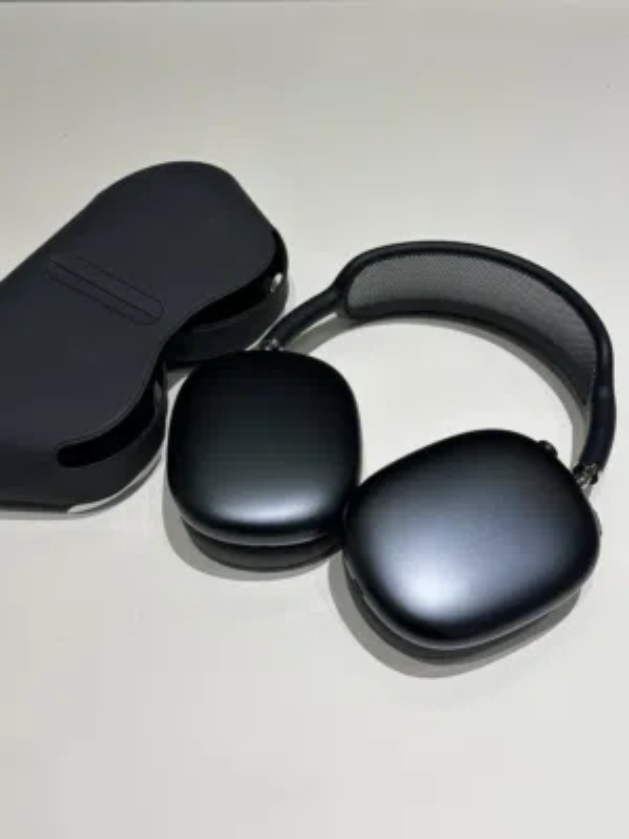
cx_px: 314
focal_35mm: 48
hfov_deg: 30.3
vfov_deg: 39.7
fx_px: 1163
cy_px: 420
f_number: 1.78
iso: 64
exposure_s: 1/299
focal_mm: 6.86
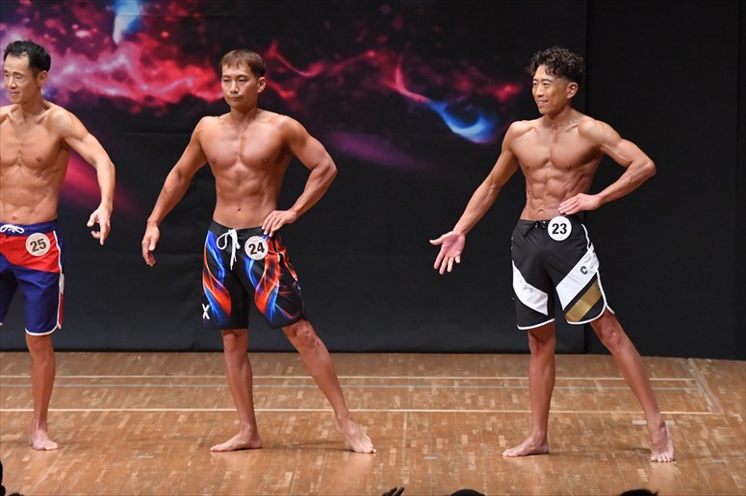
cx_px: 373
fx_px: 5592
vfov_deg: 5.1
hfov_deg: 7.6
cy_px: 248
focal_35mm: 270
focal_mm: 180
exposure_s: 1/400
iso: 8000
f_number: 5.6
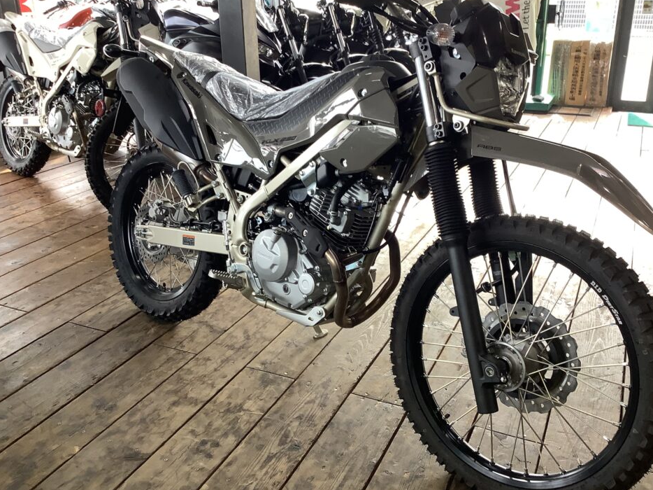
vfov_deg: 41.8
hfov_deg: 53.9
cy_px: 248
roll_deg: +0.6
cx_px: 354
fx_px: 641
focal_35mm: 34
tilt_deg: -21.7
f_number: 2.4
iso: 80
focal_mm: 3.3
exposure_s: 1/50
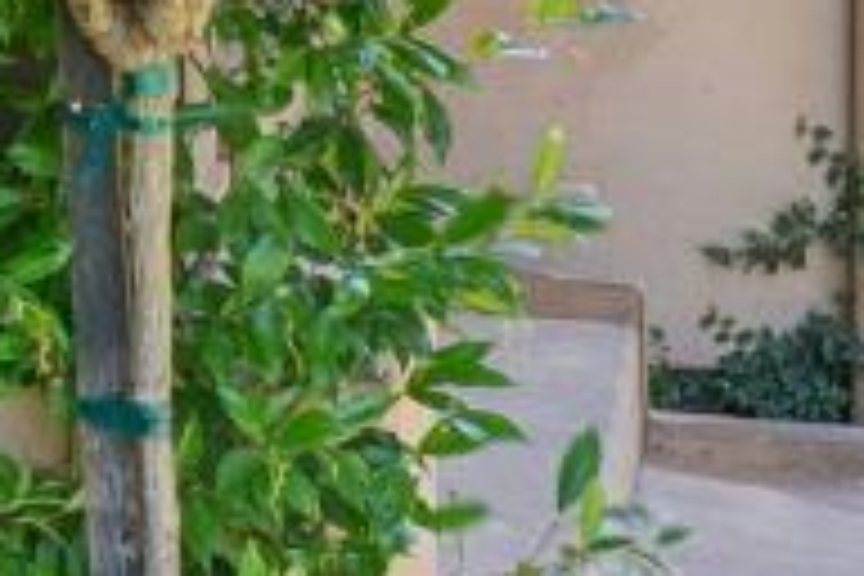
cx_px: -1305
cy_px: -824
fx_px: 6360
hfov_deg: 7.2
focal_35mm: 265
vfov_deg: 5.0
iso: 640
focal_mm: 34
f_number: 11
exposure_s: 1/25
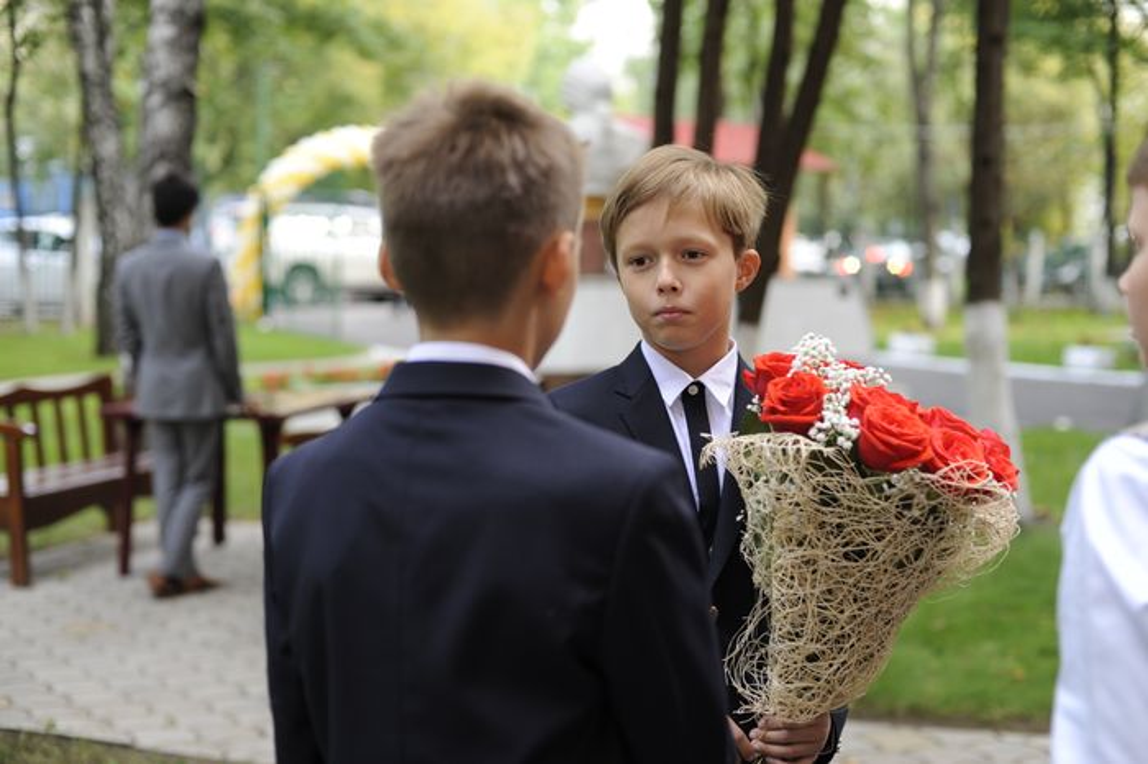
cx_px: 574
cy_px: 382
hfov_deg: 39.6
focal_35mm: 50
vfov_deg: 27.0
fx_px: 1594
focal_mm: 50
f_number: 2.8
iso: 320
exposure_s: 1/250
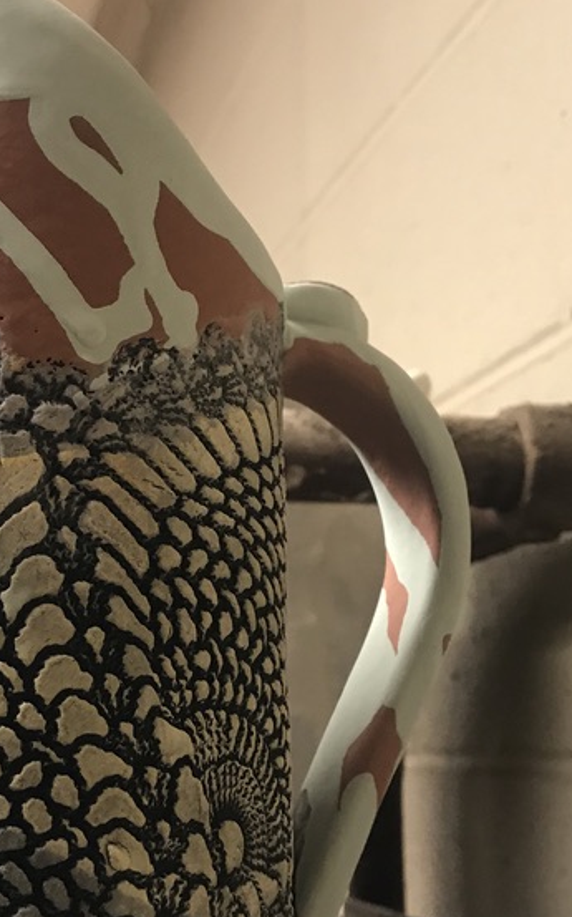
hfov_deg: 23.4
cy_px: 577
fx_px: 1374
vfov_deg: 36.7
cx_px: 186
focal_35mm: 55
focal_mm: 3.99
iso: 50
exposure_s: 1/15
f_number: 1.8
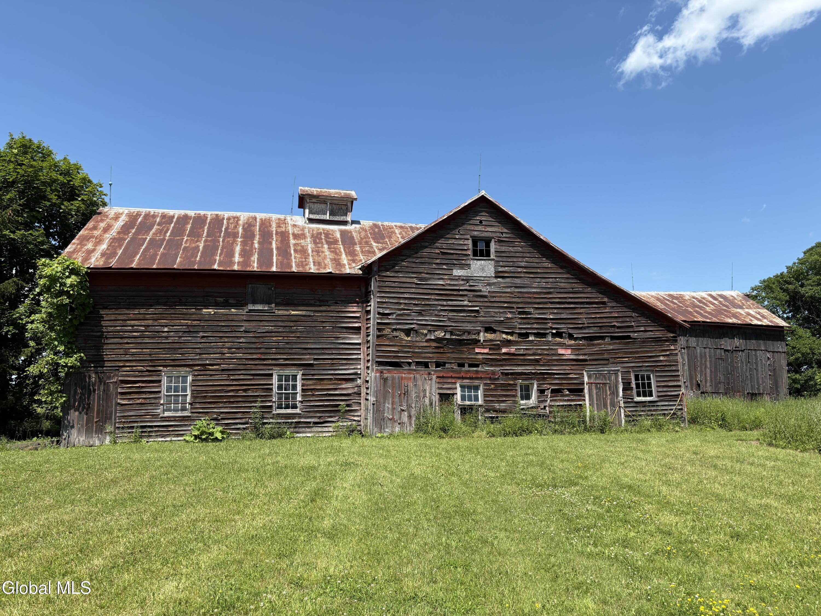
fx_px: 617
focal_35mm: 26
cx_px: 410
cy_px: 308
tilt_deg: +9.1
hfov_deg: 67.3
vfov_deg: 53.1
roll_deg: +0.8
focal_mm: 5.96
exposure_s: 1/2451
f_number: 1.6
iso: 50
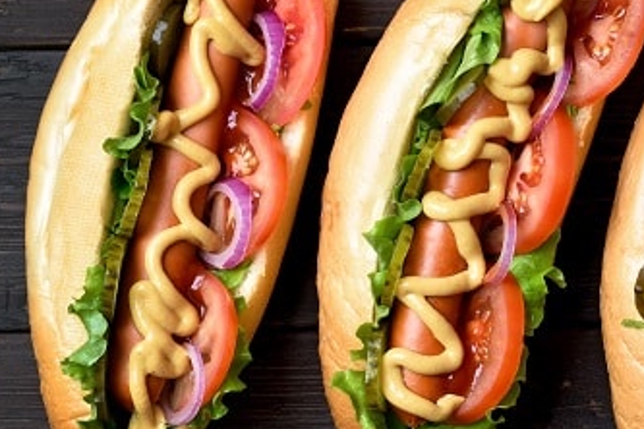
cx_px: 462
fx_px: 1932
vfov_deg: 12.7
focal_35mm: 108
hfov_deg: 18.8
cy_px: 201
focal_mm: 60
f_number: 13
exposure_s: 1/160
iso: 100
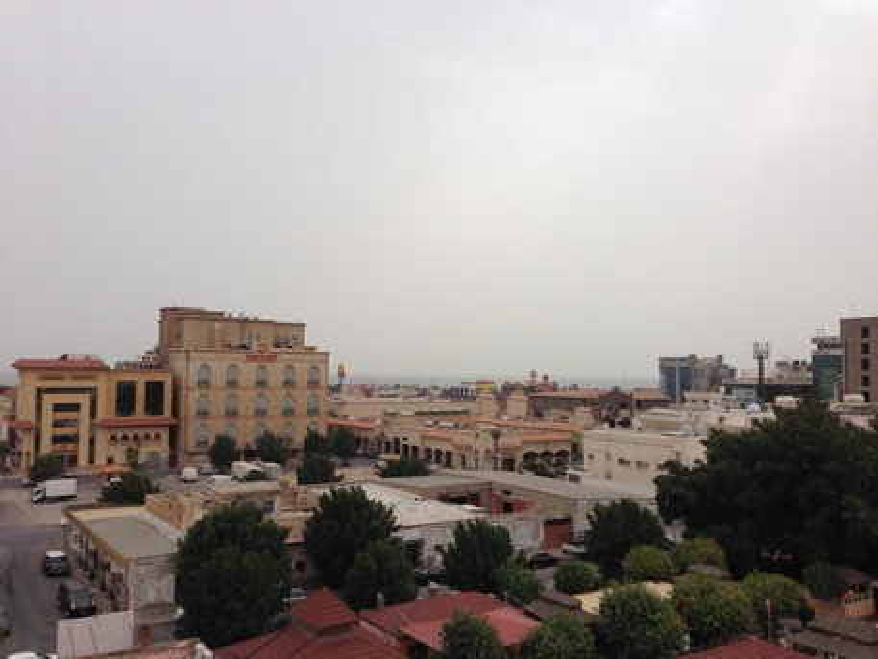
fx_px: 837
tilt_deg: +4.0
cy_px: 330
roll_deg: -1.2
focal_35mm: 33
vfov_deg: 43.0
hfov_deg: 55.3
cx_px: 439
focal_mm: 4.12
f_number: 2.4
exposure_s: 1/1595
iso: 50
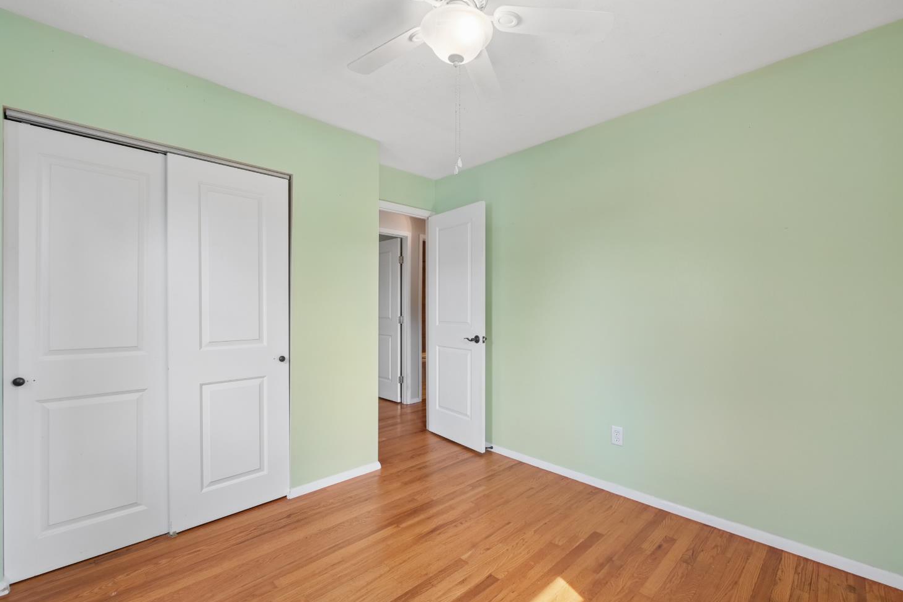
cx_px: 465
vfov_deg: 77.3
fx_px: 376
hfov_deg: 100.4
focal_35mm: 15
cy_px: 318
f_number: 7.1
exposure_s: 1/50
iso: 640
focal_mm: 7
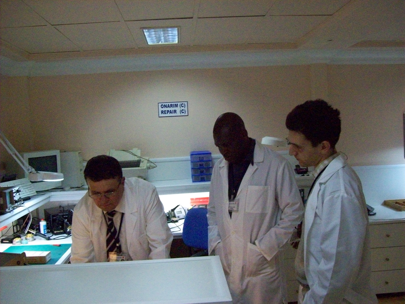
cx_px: 202
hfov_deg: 51.4
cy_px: 152
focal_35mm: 36
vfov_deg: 39.6
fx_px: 421
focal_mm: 6
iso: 529
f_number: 2.7
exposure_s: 1/128
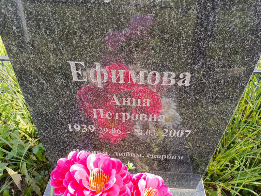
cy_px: 98
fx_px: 188
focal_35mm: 25
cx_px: 130
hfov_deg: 69.4
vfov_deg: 54.9
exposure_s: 1/272
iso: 112
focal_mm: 4.76
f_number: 1.69
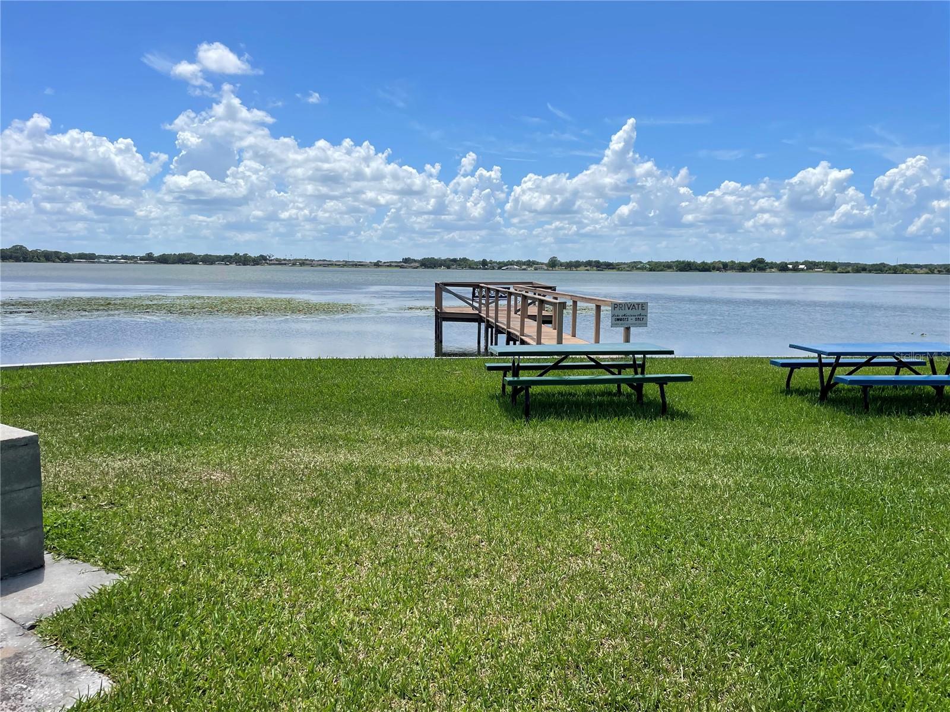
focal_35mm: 26
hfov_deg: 67.3
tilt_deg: -5.7
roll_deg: -0.7
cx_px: 475
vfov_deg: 53.1
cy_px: 356
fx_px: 714
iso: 32
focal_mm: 4.2
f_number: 1.6
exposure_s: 1/5291
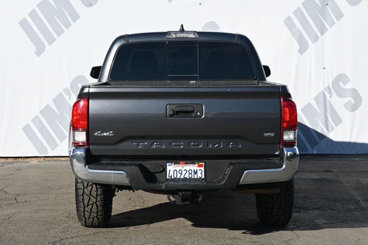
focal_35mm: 75
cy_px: 122
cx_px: 184
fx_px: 766
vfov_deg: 18.2
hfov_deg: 27.0
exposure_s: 1/250
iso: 160
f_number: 6.3
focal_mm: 50
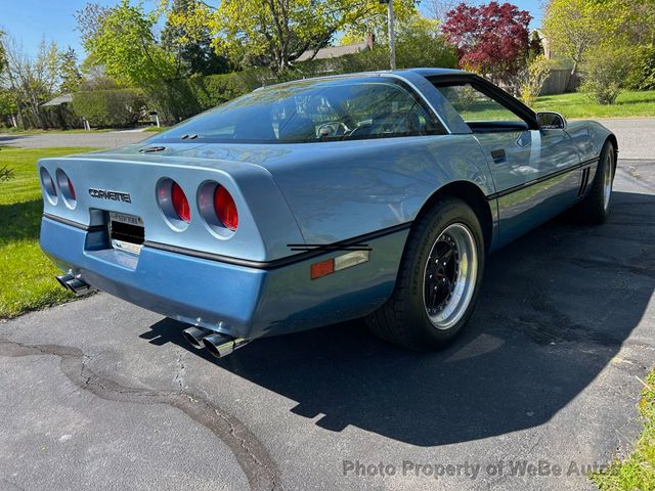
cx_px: 328
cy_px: 246
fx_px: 492
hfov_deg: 67.3
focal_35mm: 26
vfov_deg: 53.1
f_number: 1.5
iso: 50
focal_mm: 5.7
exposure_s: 1/1224
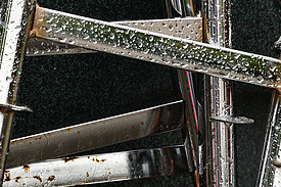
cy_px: 102
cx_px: 56
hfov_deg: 4.3
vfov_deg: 2.9
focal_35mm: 475
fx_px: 3705
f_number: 11
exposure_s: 1/250
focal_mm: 150
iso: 1100
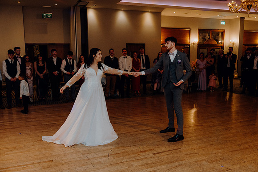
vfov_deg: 40.0
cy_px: 86
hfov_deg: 57.2
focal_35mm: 33
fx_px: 237
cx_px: 129
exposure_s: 1/200
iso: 2500
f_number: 3.5
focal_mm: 33
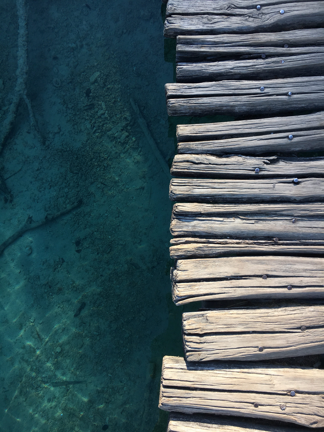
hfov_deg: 48.2
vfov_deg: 61.7
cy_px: 216
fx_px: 362
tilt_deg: -82.4
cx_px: 162
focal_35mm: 29
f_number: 2.2
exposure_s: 1/300
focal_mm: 4.15
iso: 25
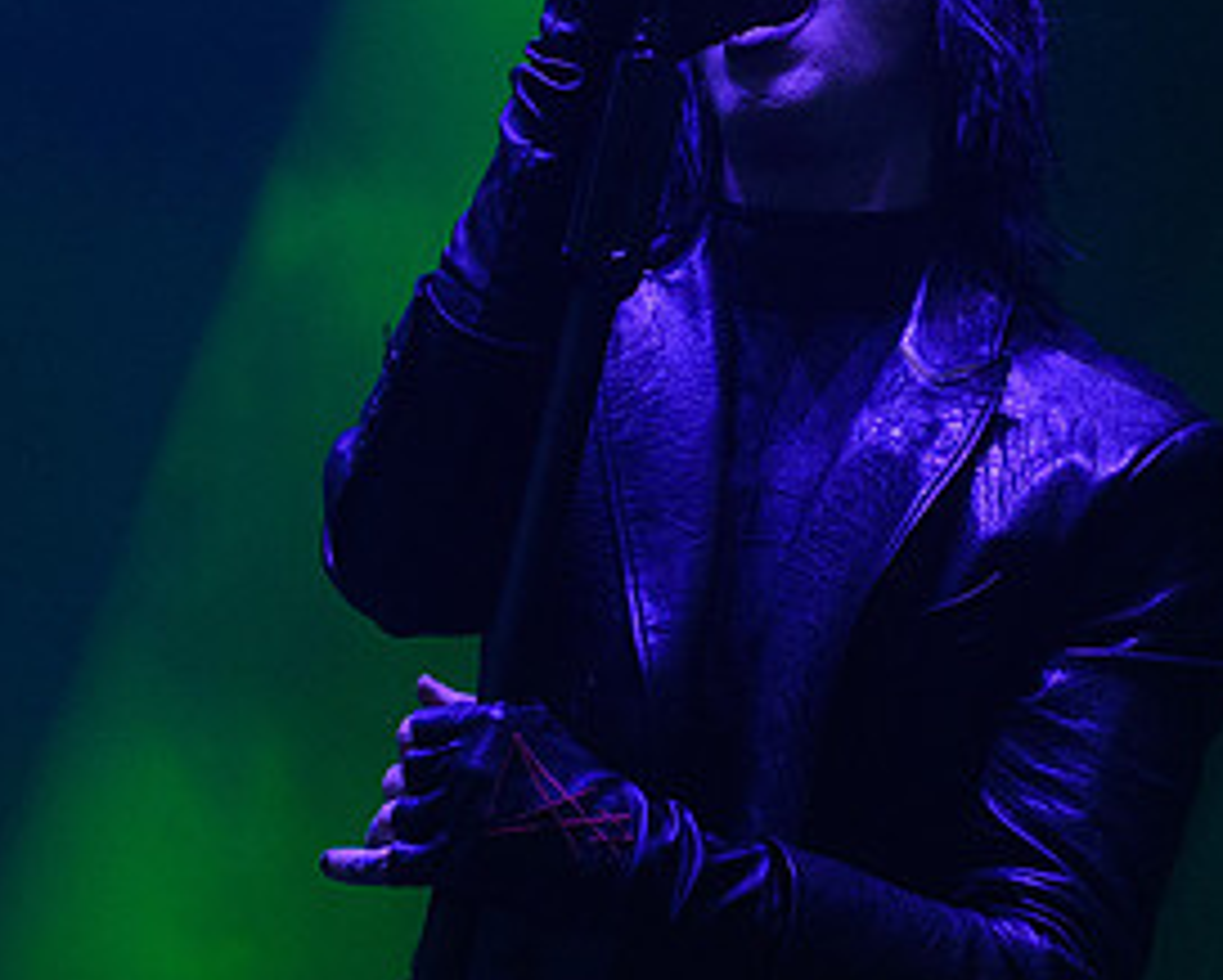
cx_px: 715
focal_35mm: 172
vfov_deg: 9.0
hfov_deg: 11.2
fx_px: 6230
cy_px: 145
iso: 1250
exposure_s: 1/640
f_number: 4
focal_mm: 70
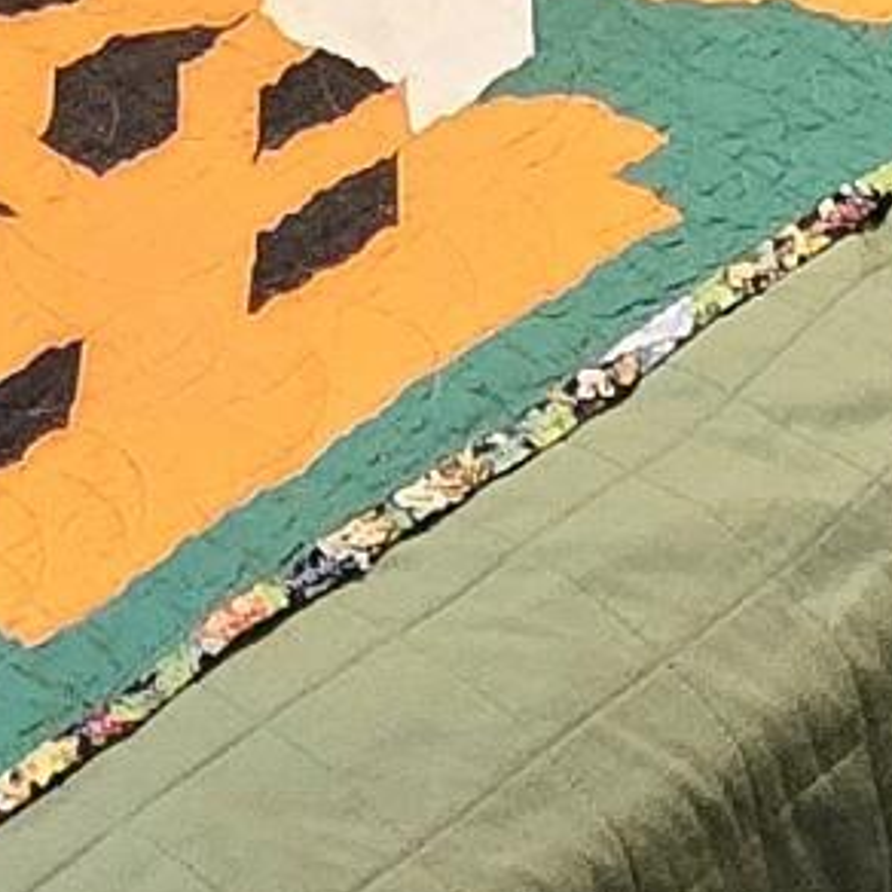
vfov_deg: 11.7
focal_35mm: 118
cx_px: 632
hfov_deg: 14.7
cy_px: -1344
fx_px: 3440
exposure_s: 1/60.2
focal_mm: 1.7
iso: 500
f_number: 2.2
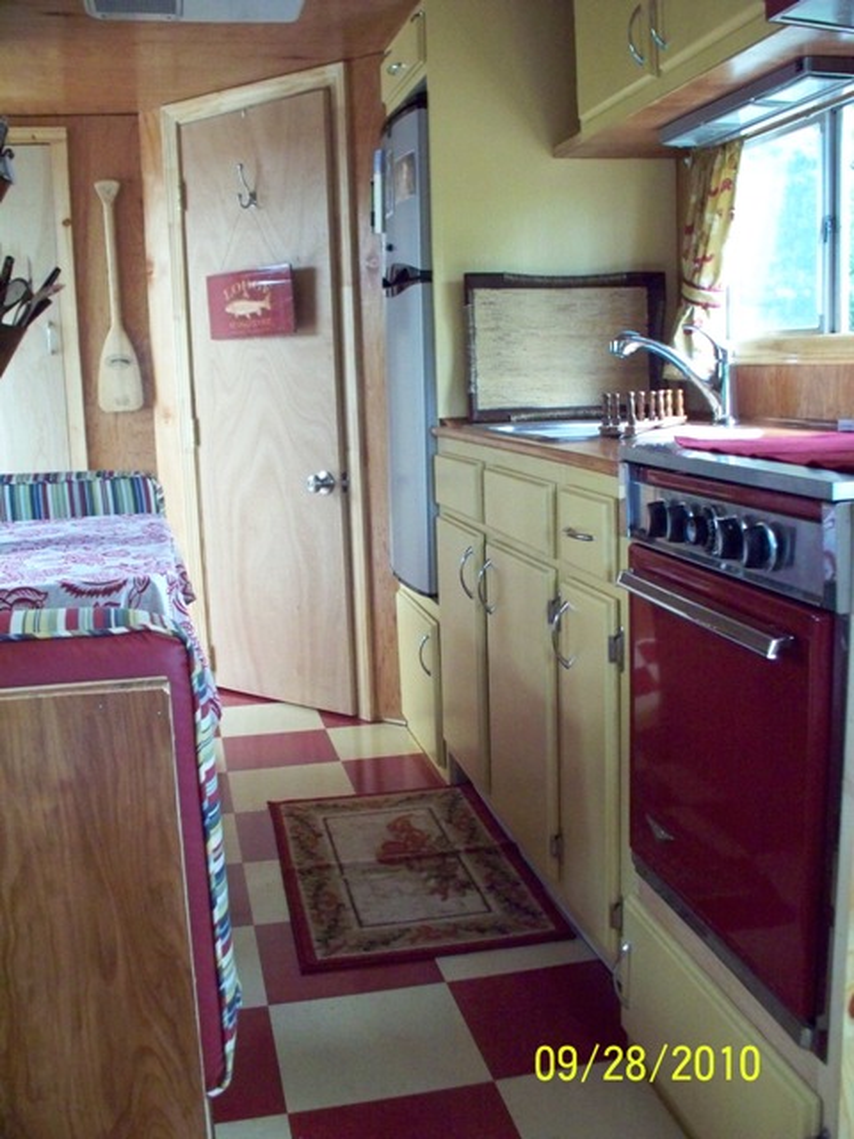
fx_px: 1184
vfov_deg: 51.4
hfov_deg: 39.7
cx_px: 427
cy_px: 570
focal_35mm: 36
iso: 800
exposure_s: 1/125
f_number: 2.8
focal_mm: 7.54
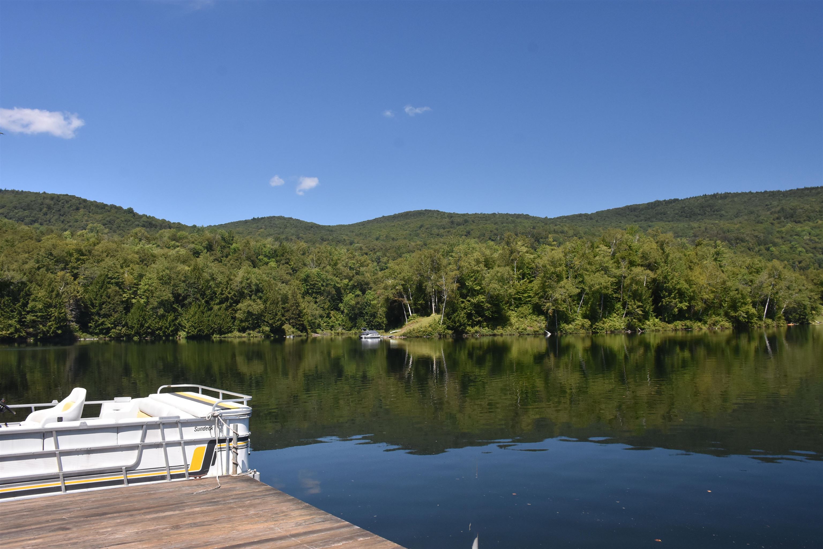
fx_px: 617
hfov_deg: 67.4
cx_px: 412
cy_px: 274
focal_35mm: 27
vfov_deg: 47.9
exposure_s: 1/500
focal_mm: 18
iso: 640
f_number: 8
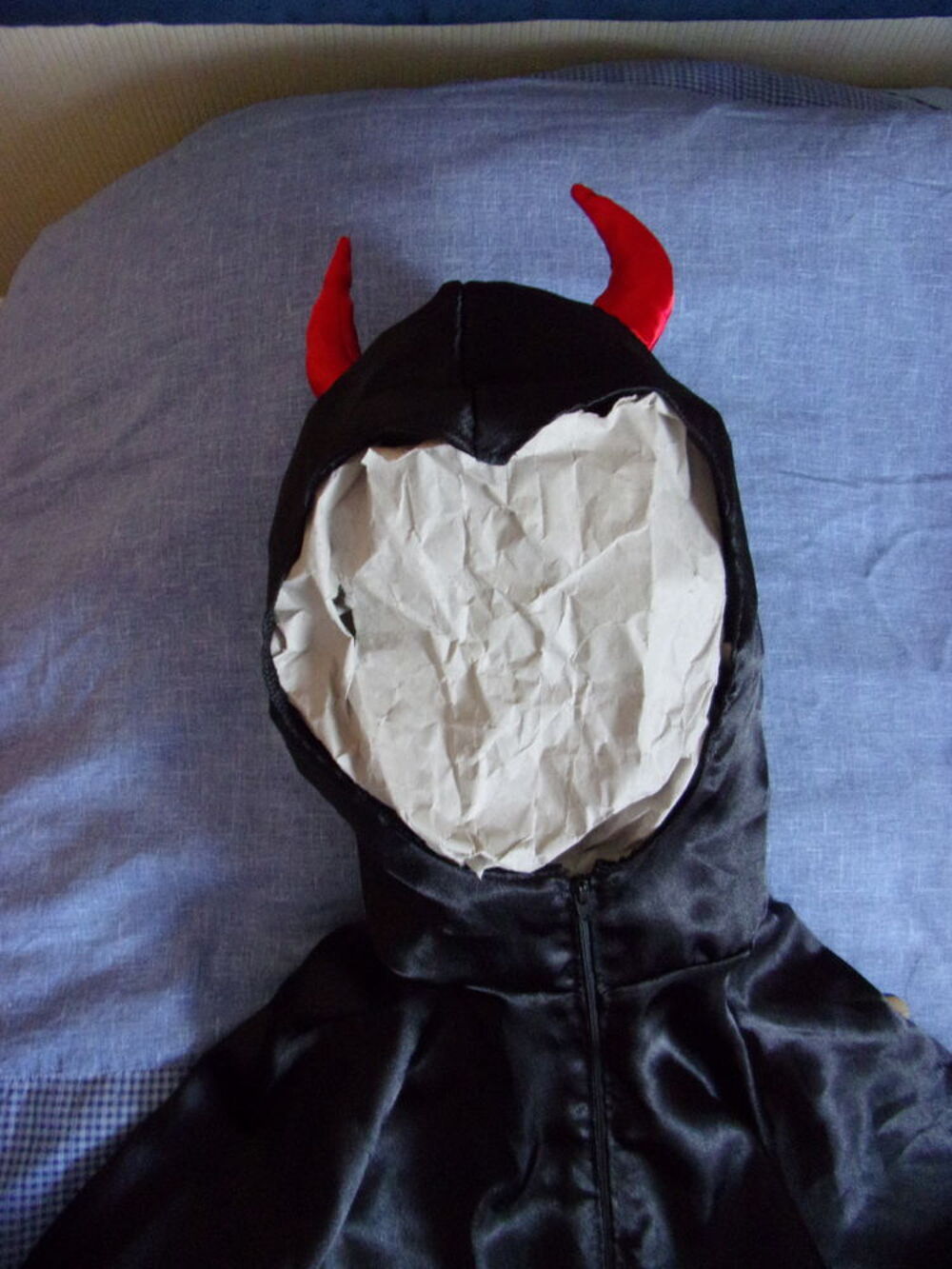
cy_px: 634
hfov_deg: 56.8
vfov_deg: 71.6
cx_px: 476
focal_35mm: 24
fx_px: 880
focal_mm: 4.3
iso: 384
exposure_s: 1/17
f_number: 3.3
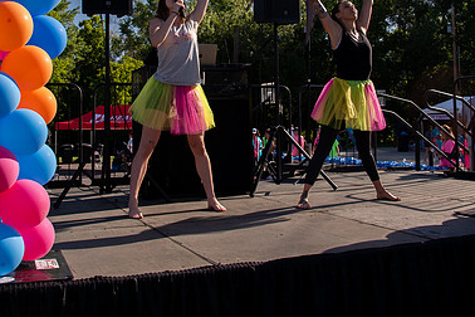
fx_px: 554
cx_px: 213
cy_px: 71
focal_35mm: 42
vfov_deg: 31.2
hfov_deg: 46.3
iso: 200
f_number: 8
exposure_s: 1/500
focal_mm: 24
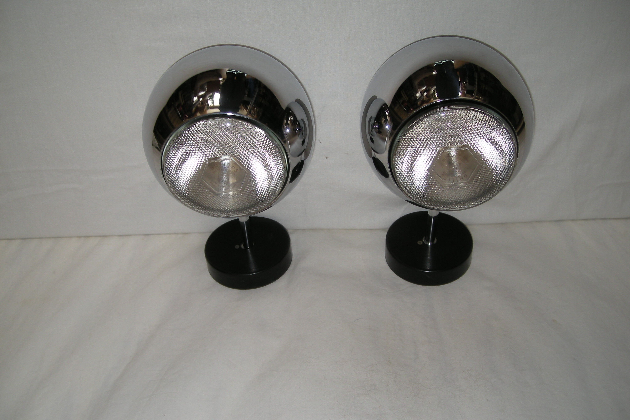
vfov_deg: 35.9
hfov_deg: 51.9
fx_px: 647
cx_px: 319
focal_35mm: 37
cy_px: 226
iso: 50
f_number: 2.8
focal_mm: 5.7
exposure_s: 1/52
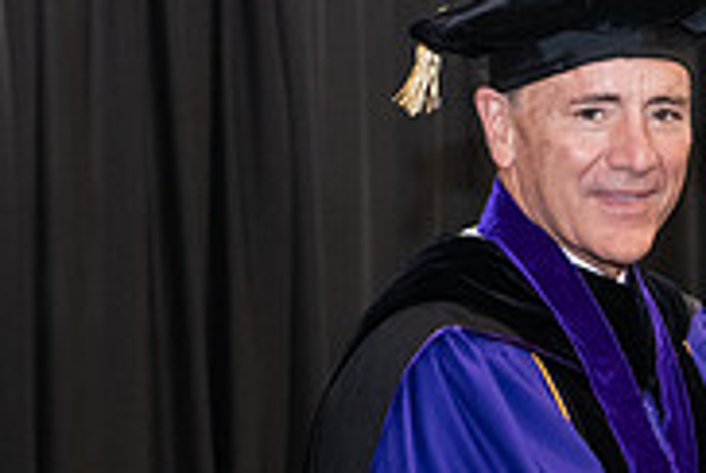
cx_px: 683
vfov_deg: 6.5
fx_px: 4125
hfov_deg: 9.7
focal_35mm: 210
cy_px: 467
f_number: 5
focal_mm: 66
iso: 2500
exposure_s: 1/125
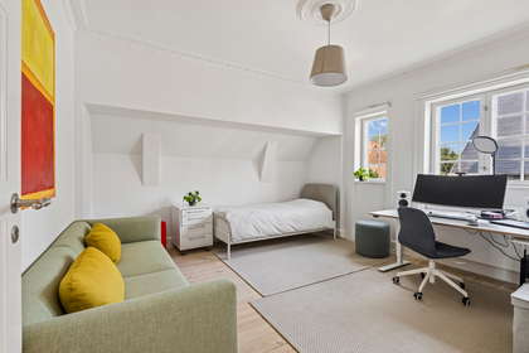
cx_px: 264
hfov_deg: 93.3
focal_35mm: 17
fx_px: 250
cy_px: 176
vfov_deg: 70.4
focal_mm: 17
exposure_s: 1/2.5
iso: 160
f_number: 11
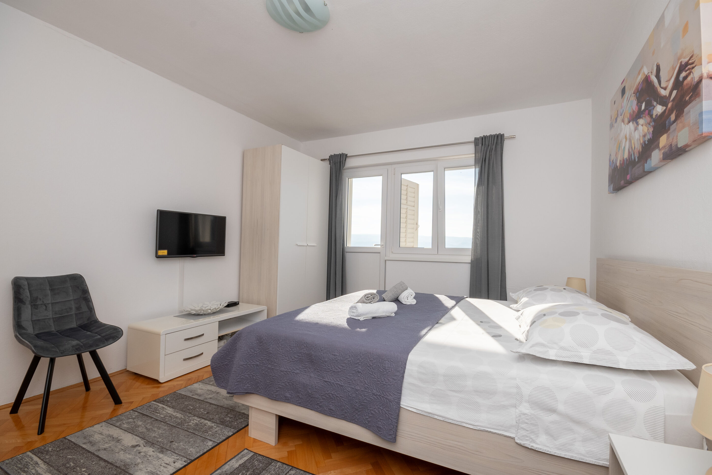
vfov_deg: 77.3
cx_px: 356
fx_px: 297
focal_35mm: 15
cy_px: 238
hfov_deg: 100.4
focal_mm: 10
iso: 100
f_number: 11
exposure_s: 1/200
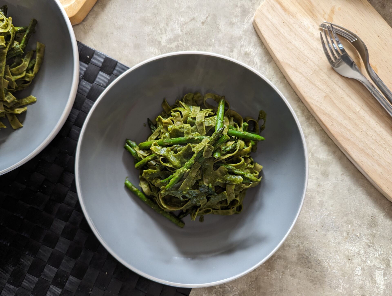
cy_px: 148
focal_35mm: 24
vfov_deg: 56.9
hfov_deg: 71.5
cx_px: 196
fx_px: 272
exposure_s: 1/62.7
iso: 243
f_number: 1.85
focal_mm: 6.81
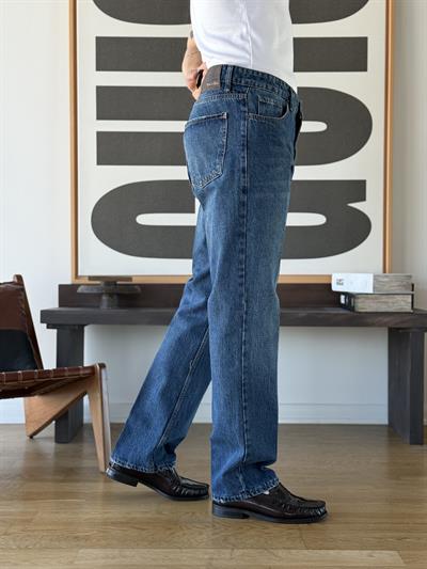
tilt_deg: -1.1
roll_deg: -0.4
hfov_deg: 30.3
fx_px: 789
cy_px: 284
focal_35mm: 48
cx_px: 214
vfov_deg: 39.6
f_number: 1.78
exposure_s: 1/200
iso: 100
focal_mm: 6.76
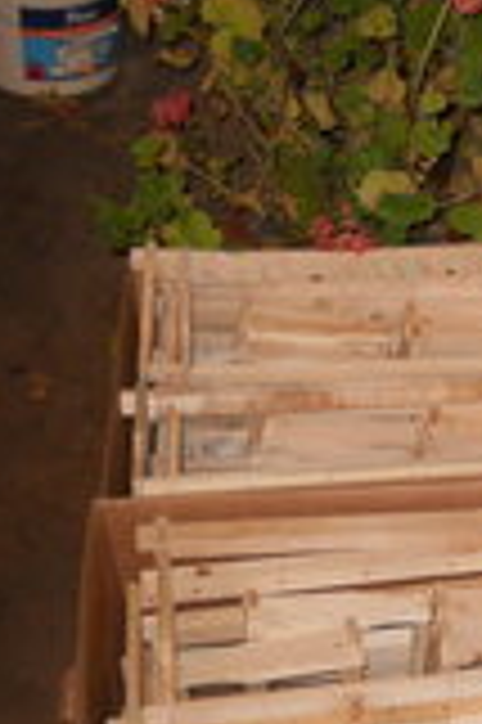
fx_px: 1872
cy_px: 461
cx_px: 545
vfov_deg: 21.9
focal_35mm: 93
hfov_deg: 14.3
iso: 200
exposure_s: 1/30
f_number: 3.1
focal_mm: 6.72
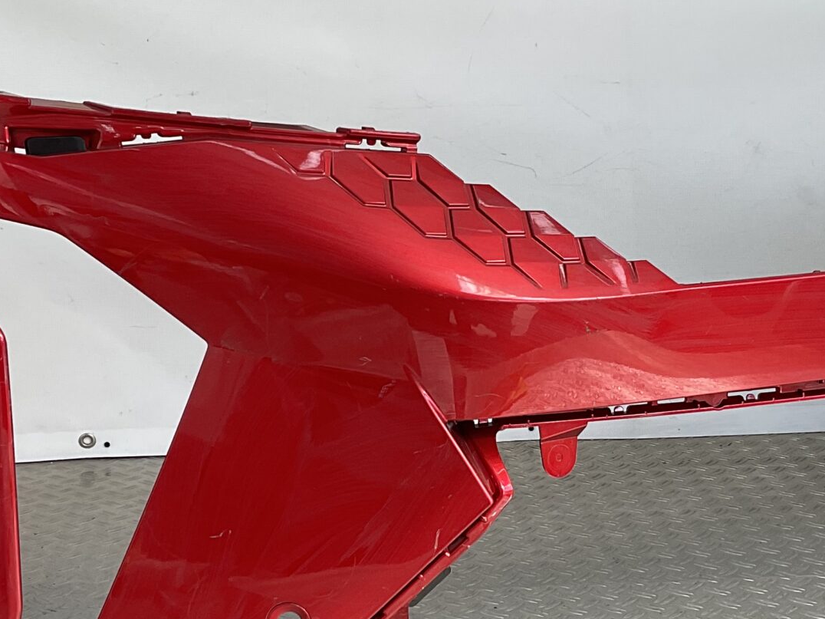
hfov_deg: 28.1
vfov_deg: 21.3
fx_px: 1644
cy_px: 337
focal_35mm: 69
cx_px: 522
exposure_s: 1/324
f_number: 1.8
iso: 16
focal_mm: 3
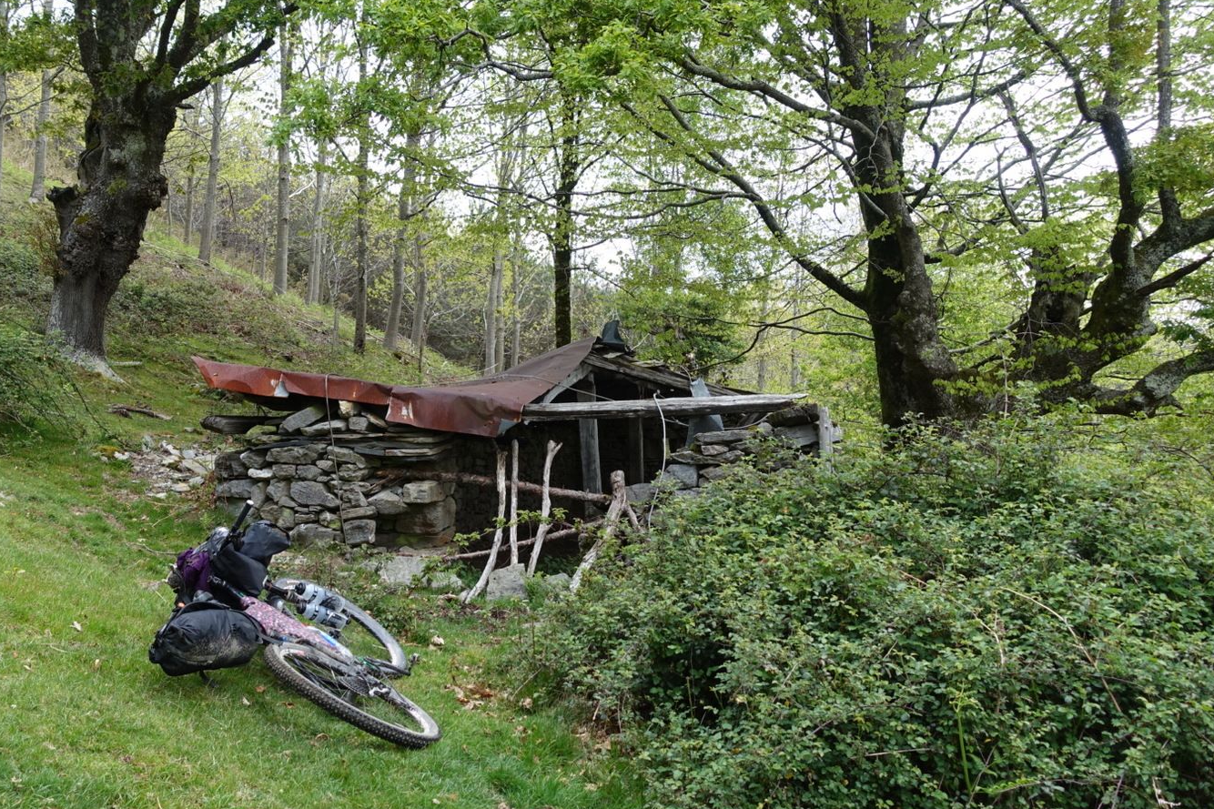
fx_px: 1214
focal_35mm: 36
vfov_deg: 36.9
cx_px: 505
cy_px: 387
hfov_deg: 52.9
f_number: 3.5
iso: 125
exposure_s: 1/80
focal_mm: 10.89
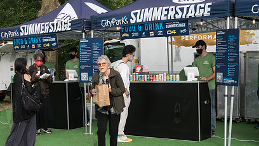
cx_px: 113
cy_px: 81
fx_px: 433
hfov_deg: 33.3
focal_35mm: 63
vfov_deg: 19.1
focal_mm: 36
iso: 160
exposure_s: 1/125
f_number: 4.5
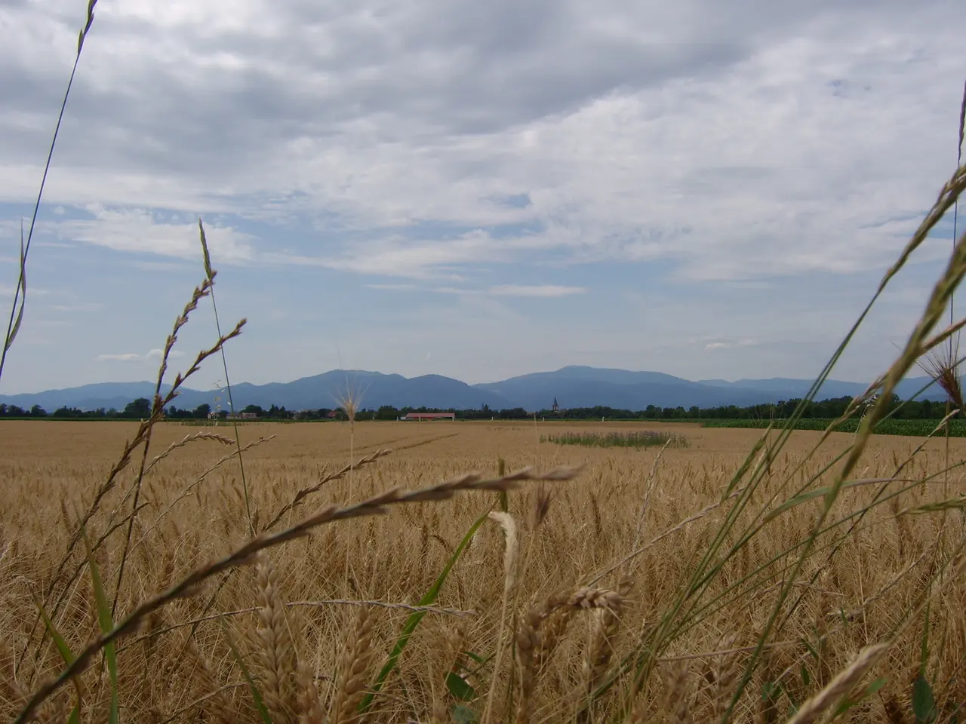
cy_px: 362
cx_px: 483
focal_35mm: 31
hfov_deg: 58.4
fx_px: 865
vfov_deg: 45.4
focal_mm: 8.13
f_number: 6.7
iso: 50
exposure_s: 1/385
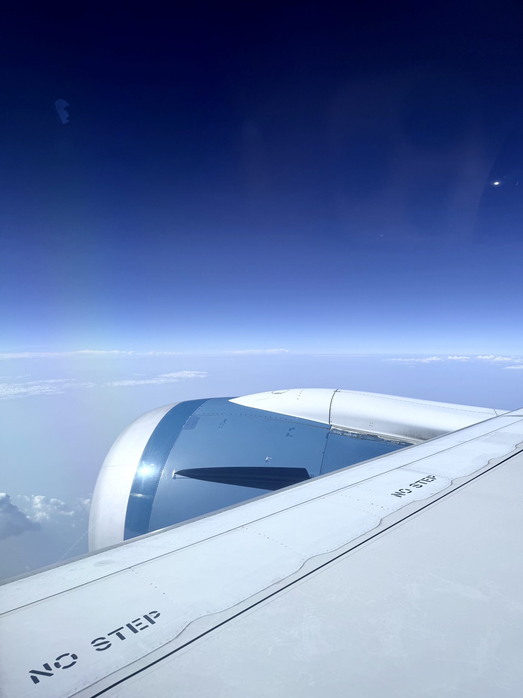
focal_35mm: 24
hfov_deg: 56.8
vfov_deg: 71.6
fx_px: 483
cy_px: 349
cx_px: 262
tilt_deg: -2.4
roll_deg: +0.1
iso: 80
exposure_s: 1/931
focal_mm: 6.76
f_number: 1.78
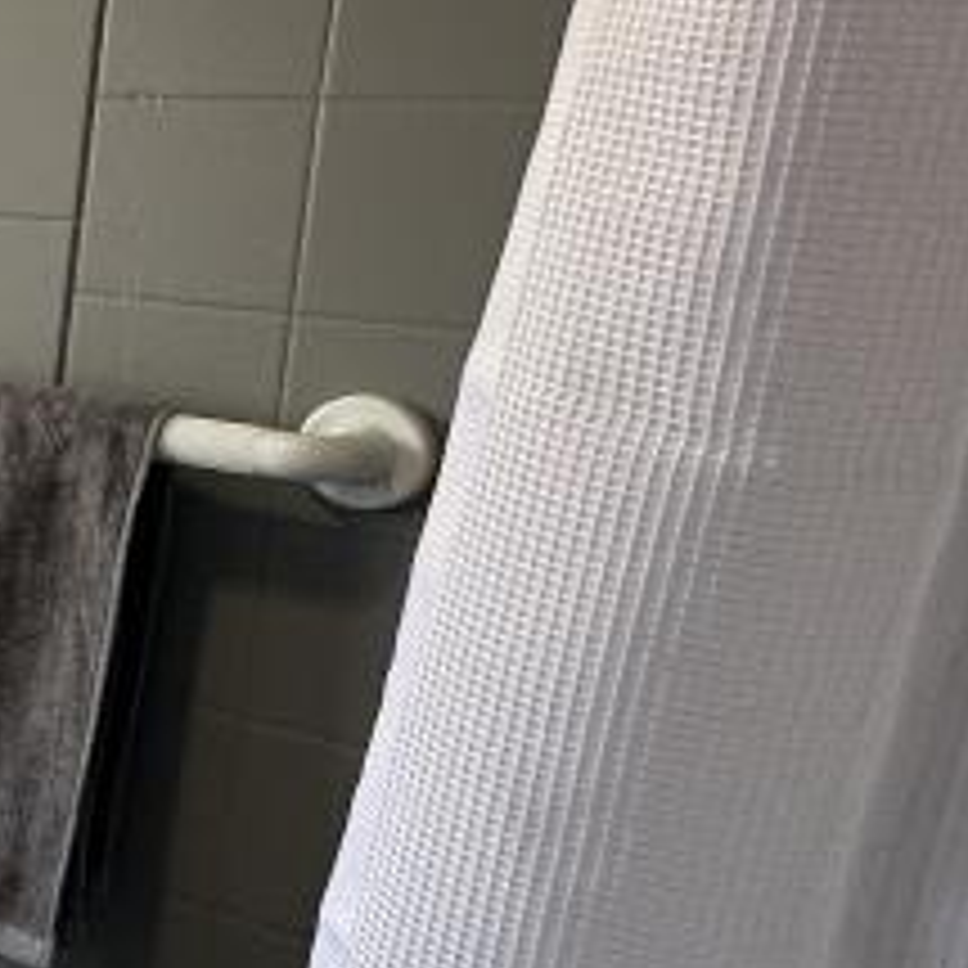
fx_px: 1867
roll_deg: -0.4
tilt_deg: -9.9
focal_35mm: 59
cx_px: -1009
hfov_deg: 18.3
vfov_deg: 29.0
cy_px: 419
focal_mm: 2.22
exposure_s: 1/99
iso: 50
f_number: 2.2
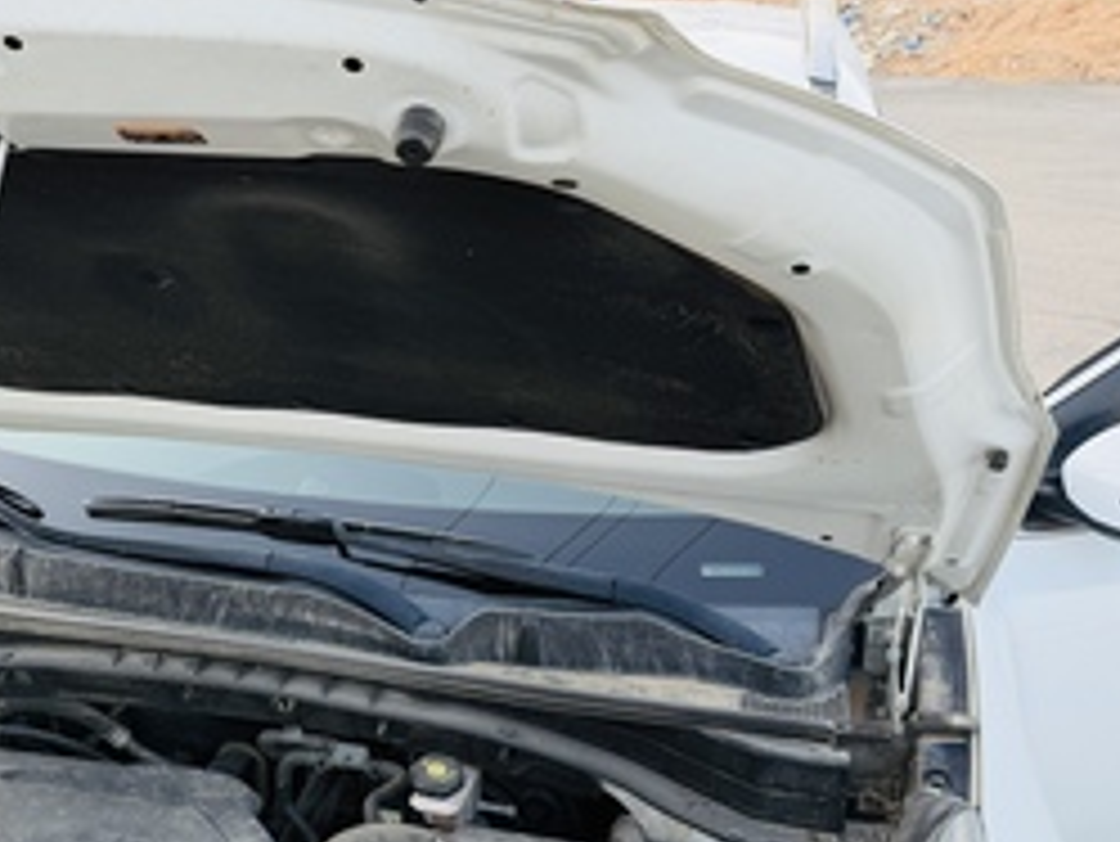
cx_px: 205
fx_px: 1424
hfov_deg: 40.9
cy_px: 642
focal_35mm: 44
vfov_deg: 32.2
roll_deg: +3.4
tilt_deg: -26.3
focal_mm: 6.76
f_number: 1.78
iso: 80
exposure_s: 1/175
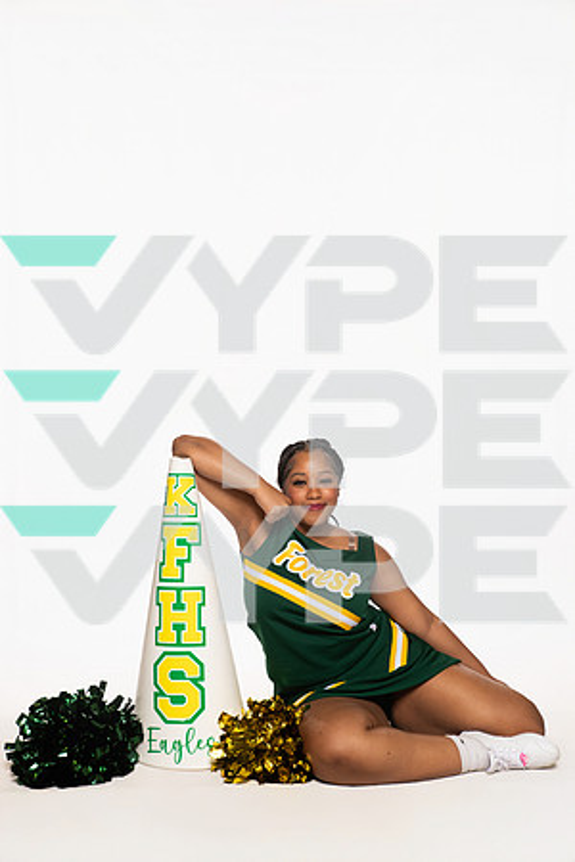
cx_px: 288
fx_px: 1246
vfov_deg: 38.2
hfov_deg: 26.0
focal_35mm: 52
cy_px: 431
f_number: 7.1
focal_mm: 52
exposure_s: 1/320
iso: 800
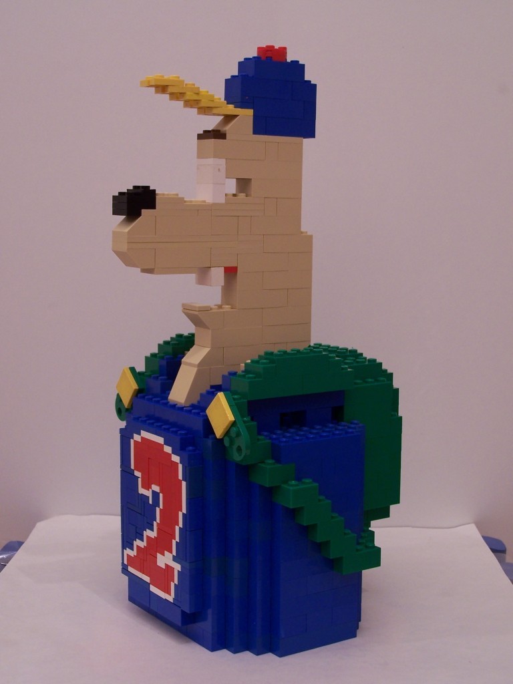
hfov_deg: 24.8
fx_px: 1166
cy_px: 342
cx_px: 256
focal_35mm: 59
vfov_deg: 32.7
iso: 80
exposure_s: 1/3
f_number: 3.1
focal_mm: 9.8
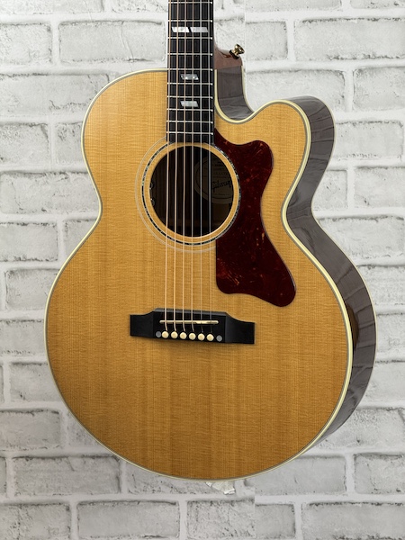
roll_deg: +0.4
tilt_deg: -11.0
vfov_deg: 16.4
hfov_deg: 12.3
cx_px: 202
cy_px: 270
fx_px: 1872
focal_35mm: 120
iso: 160
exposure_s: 1/121
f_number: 2.8
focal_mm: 15.66
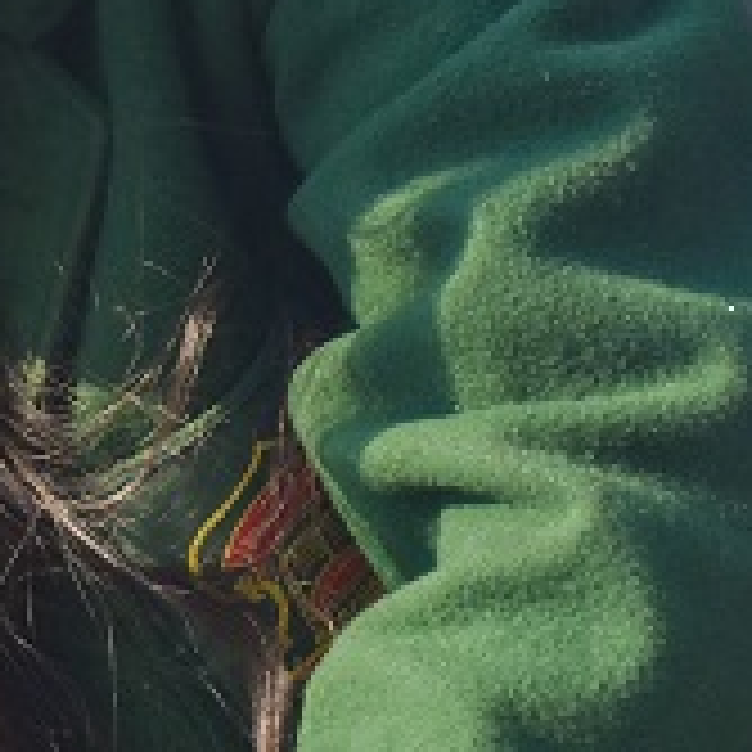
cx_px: -504
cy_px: 295
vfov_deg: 5.1
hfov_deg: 5.1
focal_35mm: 341
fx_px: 8381
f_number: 8
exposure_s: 1/500
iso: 500
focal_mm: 56
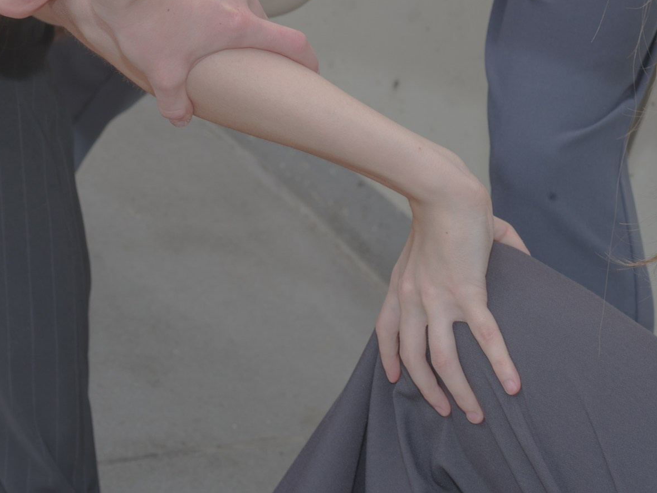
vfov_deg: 14.7
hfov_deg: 19.6
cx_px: 205
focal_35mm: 100
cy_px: 76
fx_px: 1898
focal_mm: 75
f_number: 10
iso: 320
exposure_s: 1/125
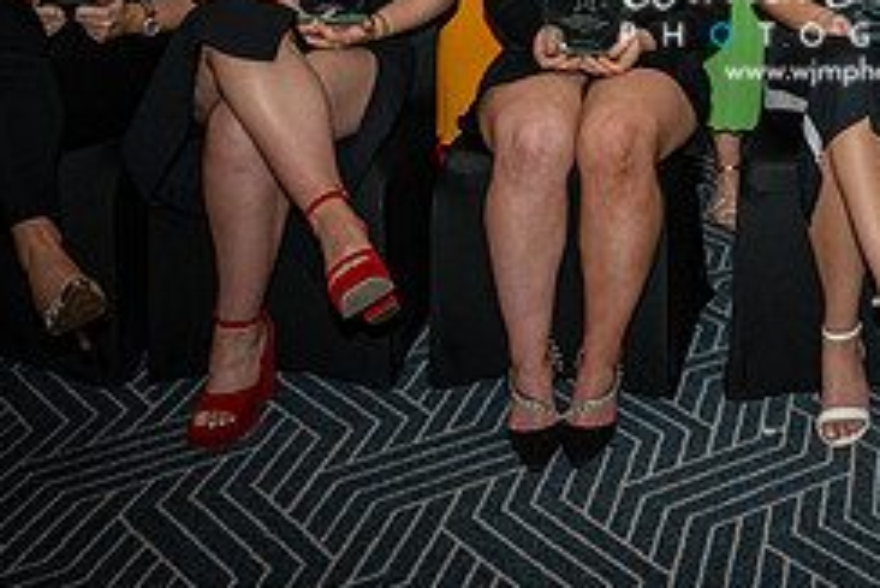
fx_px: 1492
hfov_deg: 30.6
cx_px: 872
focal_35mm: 61
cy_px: -57
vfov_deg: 21.2
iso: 500
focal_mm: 24
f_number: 4
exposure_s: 1/125
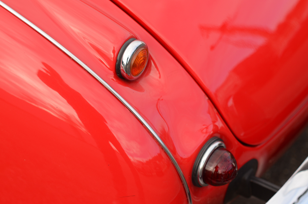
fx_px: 640
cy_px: 102
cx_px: 154
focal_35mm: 75
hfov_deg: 27.0
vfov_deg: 18.1
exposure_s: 1/1600
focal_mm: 50
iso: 320
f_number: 3.2
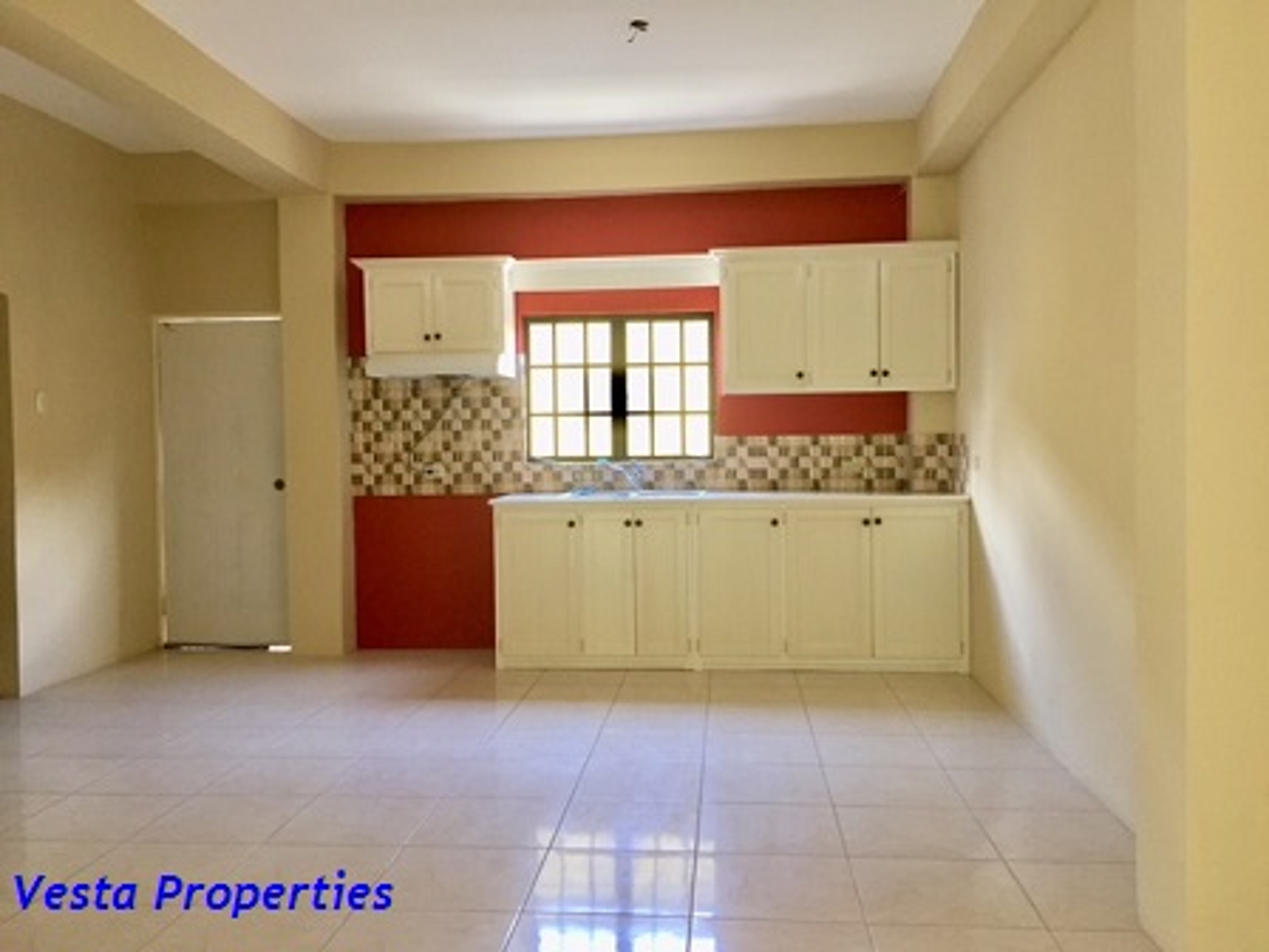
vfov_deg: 48.2
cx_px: 634
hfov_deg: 61.7
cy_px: 476
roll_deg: -0.5
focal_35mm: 29
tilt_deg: -1.8
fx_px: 1063
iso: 125
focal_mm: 4.15
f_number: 2.2
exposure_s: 1/30
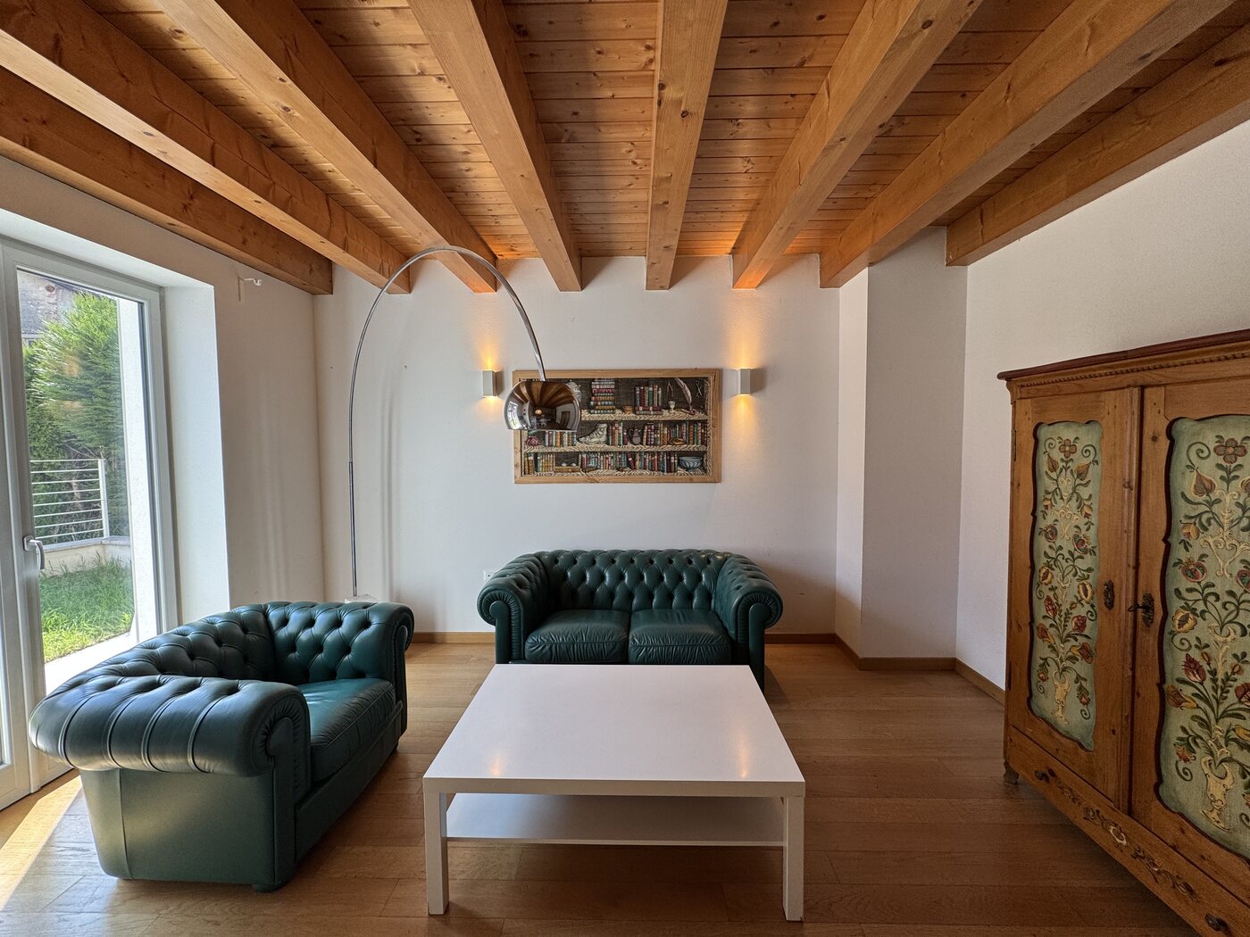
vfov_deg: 85.7
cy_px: 468
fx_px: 506
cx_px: 625
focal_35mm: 14
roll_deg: +0.9
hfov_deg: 102.1
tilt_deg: -3.2
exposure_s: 1/100
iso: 64
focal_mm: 2.22
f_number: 2.2
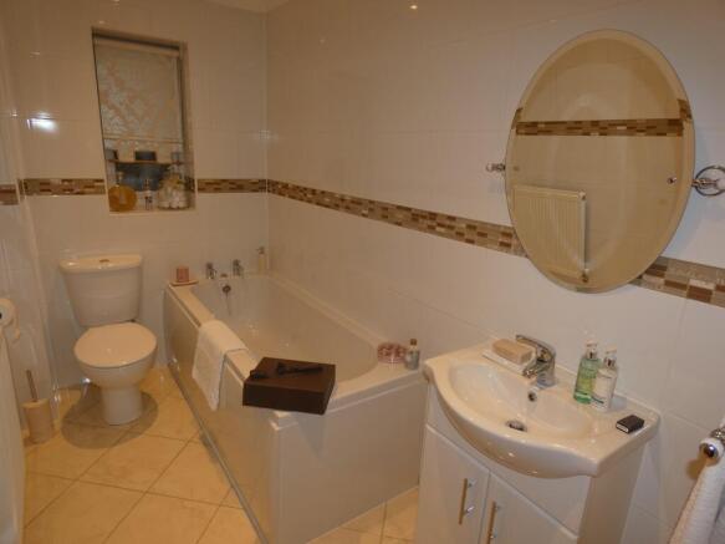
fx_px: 419
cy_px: 272
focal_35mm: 20
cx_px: 362
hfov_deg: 81.8
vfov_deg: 66.0
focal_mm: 3.6
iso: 100
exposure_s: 1/60
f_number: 2.8
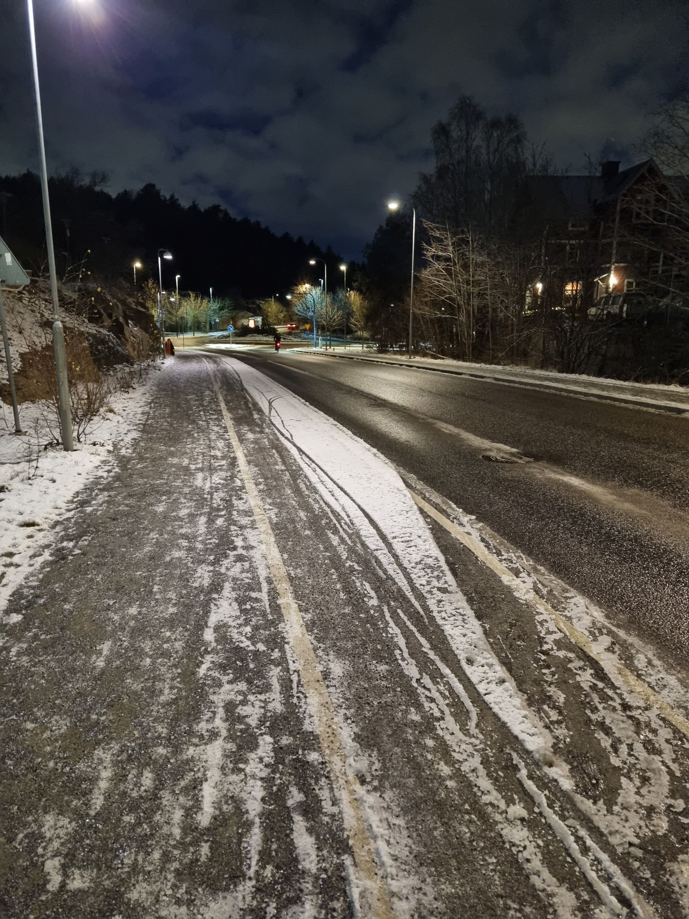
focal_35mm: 26
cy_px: 460
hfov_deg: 53.1
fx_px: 690
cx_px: 344
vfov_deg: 67.3
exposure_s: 1/25
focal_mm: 5.4
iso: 1000
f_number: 1.8
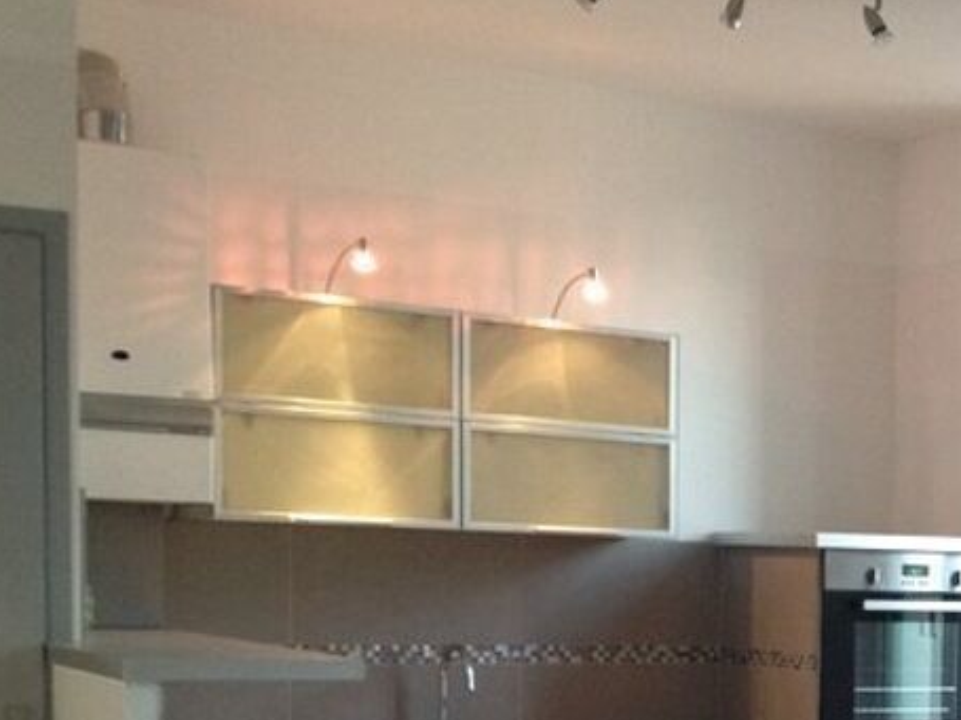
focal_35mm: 77
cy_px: 750
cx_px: 1010
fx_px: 2137
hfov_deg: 24.0
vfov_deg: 18.5
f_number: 2.4
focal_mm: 4.28
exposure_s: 1/20
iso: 200
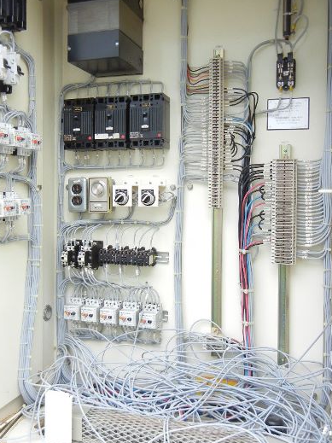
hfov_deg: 38.6
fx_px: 473
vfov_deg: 50.1
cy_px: 200
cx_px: 146
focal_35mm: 37
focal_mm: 5.4
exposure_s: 1/34.1
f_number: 3.5
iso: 160
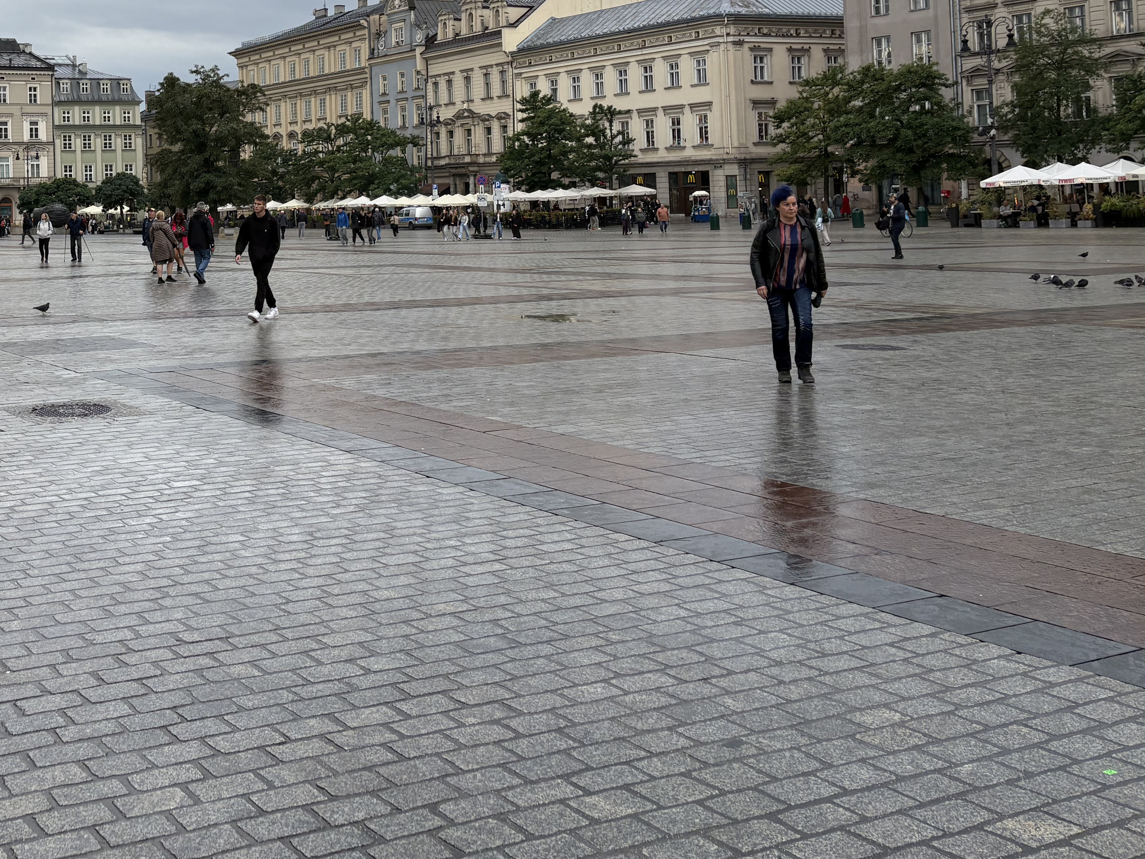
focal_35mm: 44
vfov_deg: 31.7
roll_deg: +1.5
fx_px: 1455
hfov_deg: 40.8
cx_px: 196
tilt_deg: +3.1
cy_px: 134
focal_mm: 5.96
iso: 50
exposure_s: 1/920
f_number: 1.6
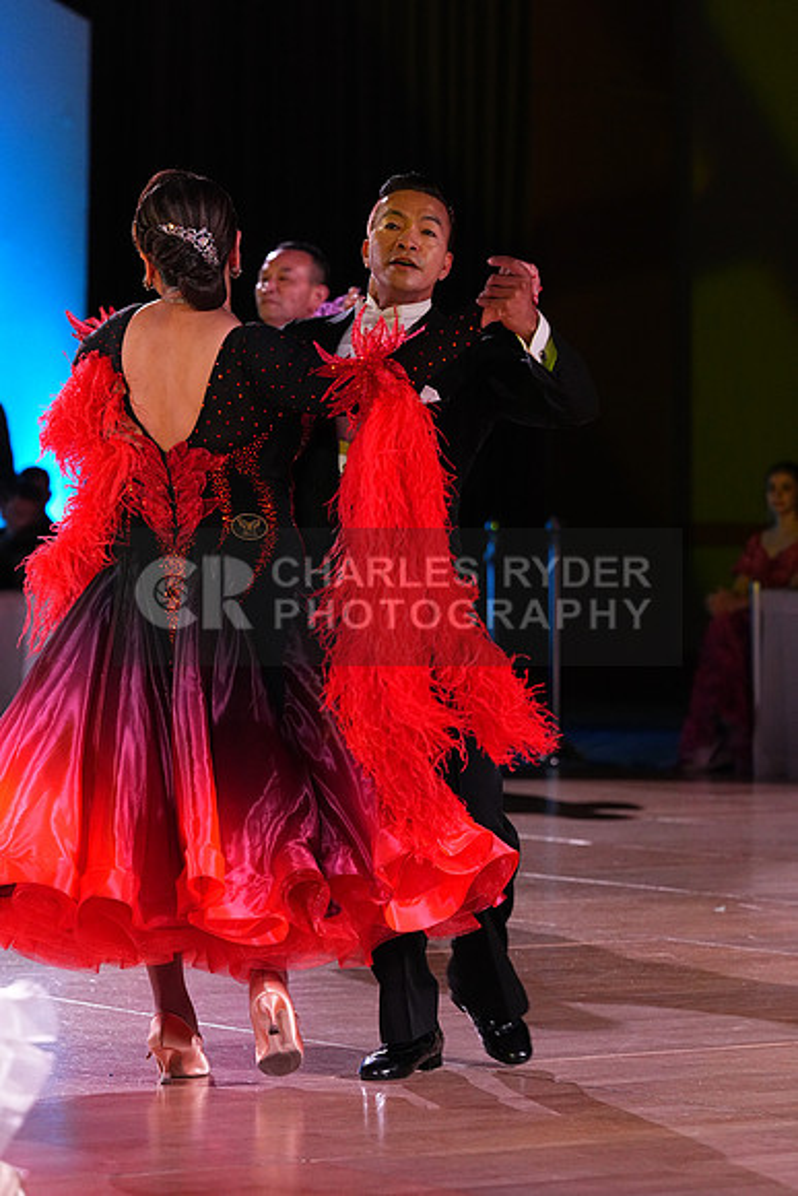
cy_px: 598
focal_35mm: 140
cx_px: 399
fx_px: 4652
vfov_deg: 14.7
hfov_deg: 9.8
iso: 4000
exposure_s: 1/250
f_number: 5
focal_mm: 140
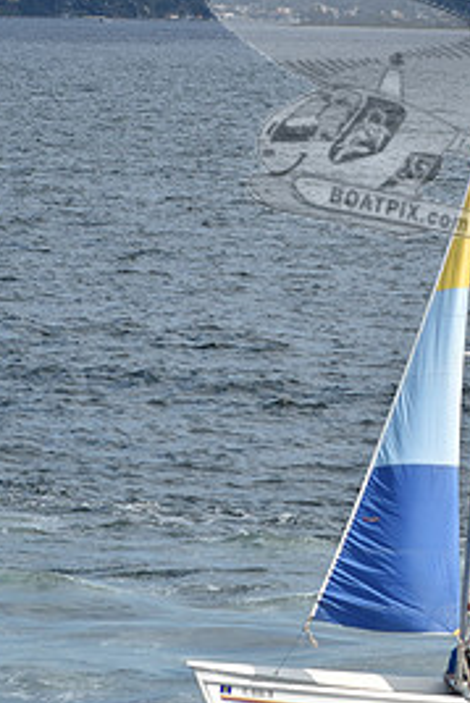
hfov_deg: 3.6
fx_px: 7373
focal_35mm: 377
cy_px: 108
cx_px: 448
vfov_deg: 5.5
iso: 400
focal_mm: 116
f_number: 11
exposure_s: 1/1000
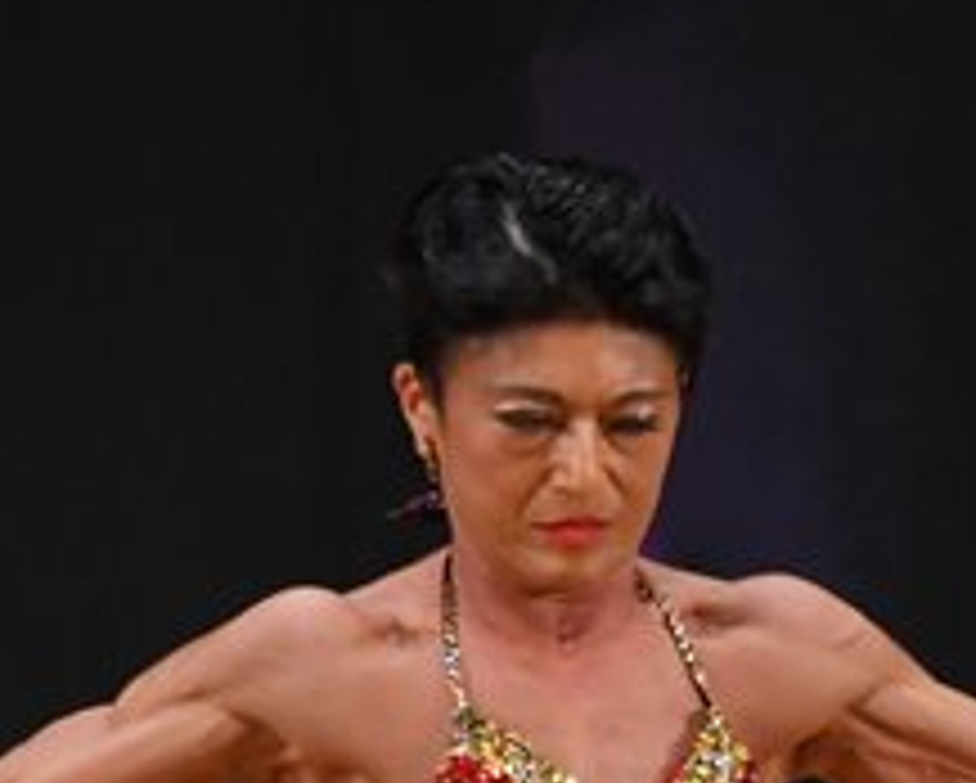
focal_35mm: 1505
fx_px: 43512
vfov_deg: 1.0
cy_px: 1022
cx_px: 403
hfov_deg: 1.3
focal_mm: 300
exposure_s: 1/400
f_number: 5.6
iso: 2000
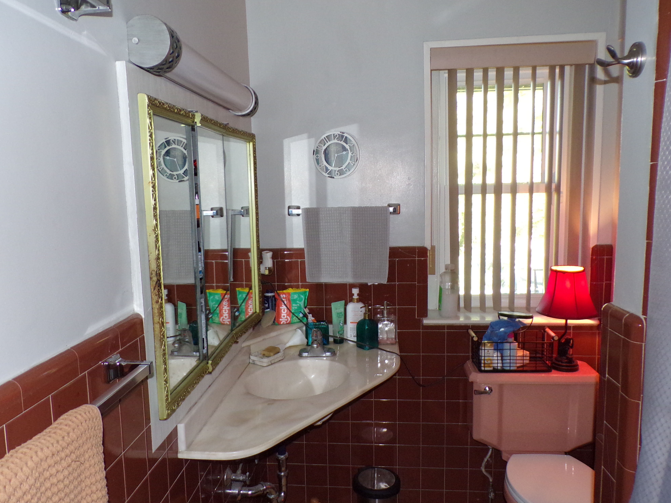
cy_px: 246
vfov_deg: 49.7
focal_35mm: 28
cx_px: 336
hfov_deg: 63.4
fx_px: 543
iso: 200
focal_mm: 4.3
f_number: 3
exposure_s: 1/34
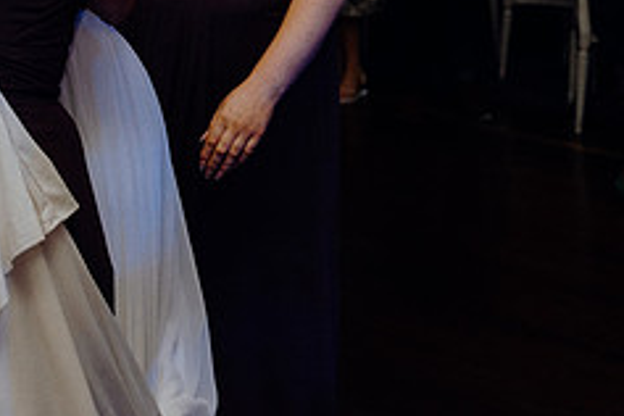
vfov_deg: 14.4
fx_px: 1612
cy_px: -17
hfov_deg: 21.6
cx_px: 126
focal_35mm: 93
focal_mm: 38
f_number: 3.5
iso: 2500
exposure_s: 1/160
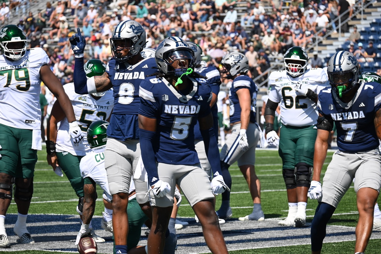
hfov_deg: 10.2
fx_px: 2143
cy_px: 127
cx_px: 190
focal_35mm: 202
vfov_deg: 6.8
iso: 100
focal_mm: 135
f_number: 6.3
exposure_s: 1/500
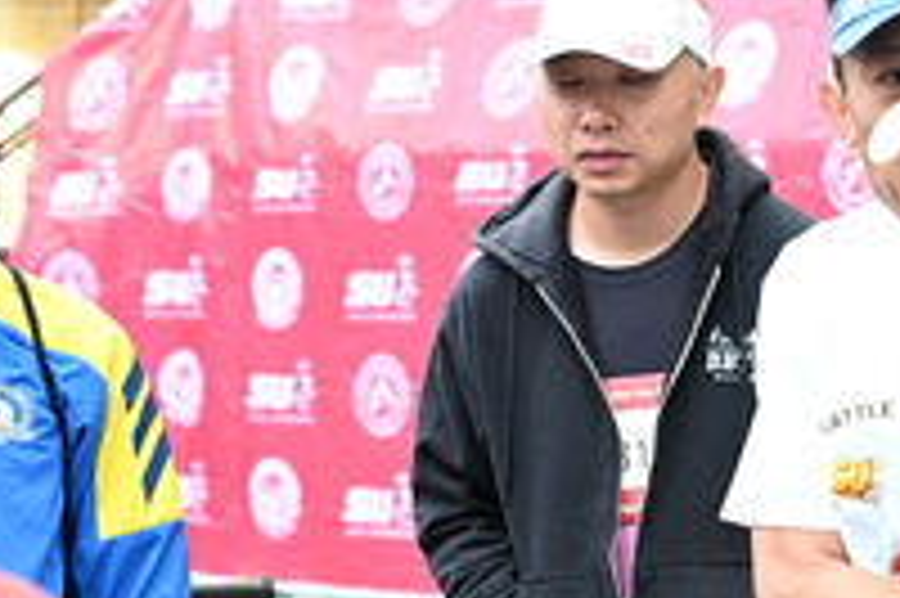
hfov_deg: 15.5
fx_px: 3297
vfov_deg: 10.4
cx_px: 706
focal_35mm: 132
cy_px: 245
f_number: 4
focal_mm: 48
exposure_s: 1/160
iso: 3200
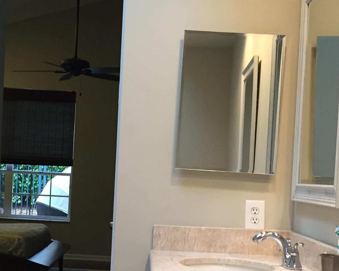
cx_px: 127
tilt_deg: -2.2
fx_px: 692
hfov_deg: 27.4
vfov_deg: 22.0
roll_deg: -2.0
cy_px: 204
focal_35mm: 69
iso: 50
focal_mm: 4.15
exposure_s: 1/30
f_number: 2.2
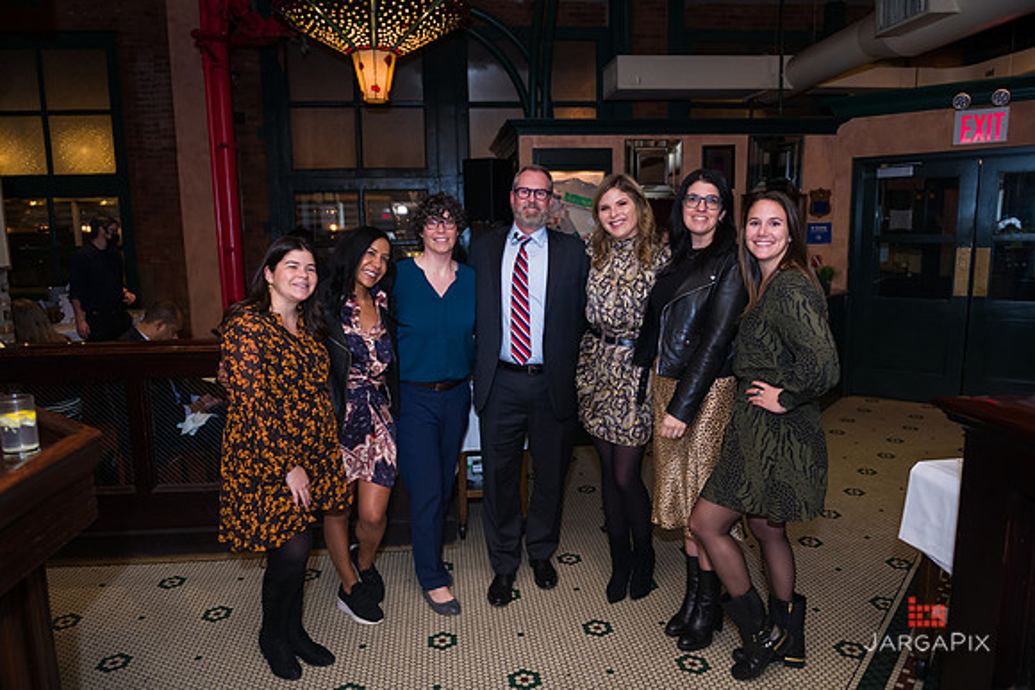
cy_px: 345
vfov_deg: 53.2
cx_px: 518
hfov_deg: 73.7
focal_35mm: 24
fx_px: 690
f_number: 3.2
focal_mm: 24
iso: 1000
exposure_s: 1/125
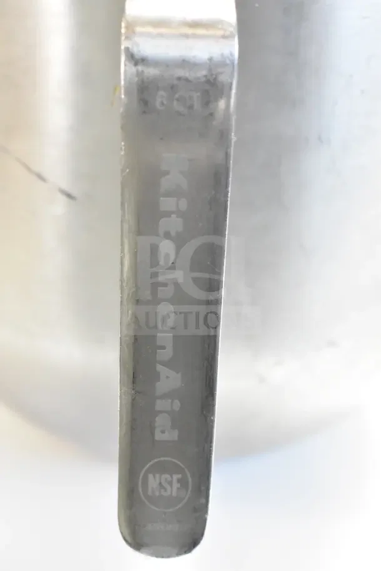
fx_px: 714
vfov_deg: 43.6
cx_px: 190
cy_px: 286
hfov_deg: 29.9
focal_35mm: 45
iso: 6400
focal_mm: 30
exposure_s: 1/160
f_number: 6.3
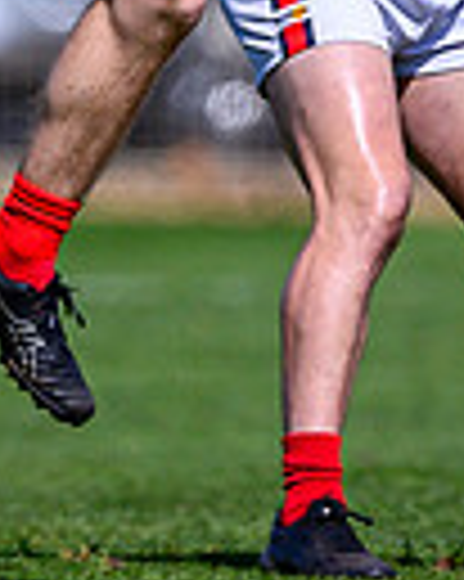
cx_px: 96
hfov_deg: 0.5
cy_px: -120
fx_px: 57797
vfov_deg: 0.6
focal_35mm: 3363
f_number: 4
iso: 180
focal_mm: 500
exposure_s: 1/3200
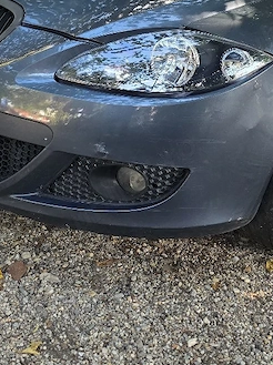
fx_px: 590
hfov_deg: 26.0
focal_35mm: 56
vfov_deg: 32.8
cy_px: 44
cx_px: 169
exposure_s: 1/182
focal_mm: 6.3
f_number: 1.7
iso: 125
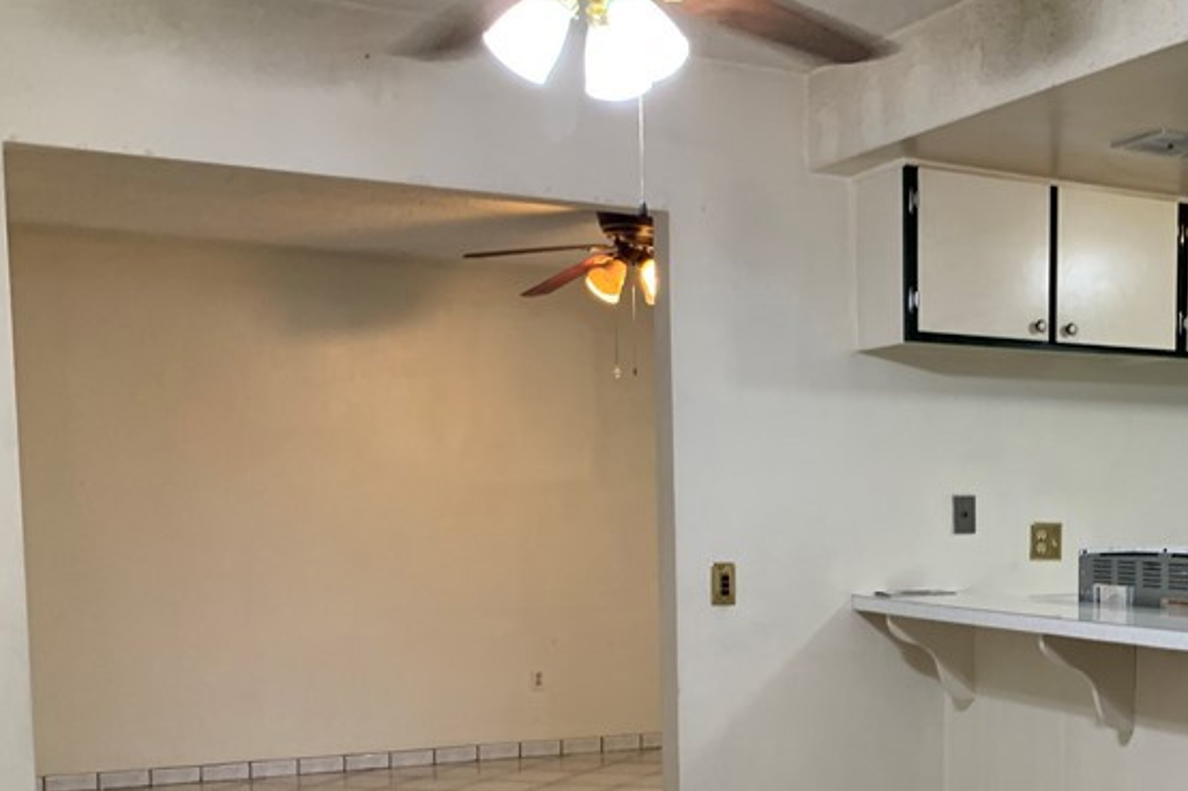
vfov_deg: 26.3
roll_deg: -1.7
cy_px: 671
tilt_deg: -4.4
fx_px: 1649
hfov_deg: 37.8
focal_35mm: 50
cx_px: 989
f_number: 1.8
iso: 160
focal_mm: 4.25
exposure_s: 1/60
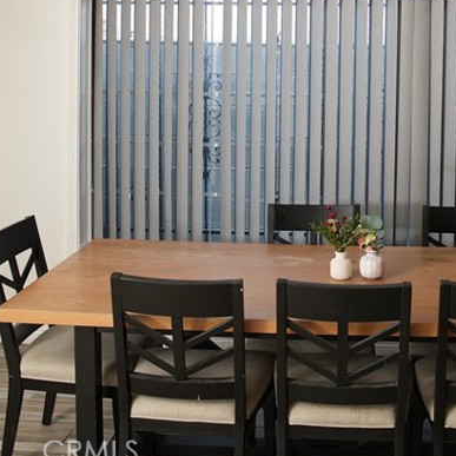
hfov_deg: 31.0
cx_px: 349
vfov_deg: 30.5
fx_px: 805
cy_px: 65
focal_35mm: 54
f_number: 3.5
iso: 500
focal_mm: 24
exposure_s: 1/60
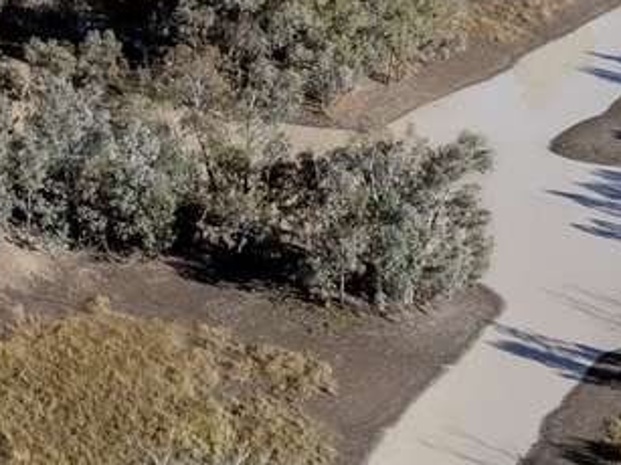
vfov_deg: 9.8
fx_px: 2690
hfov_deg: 12.3
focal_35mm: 150
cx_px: -409
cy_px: -22
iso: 200
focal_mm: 12.29
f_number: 2.8
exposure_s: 1/500
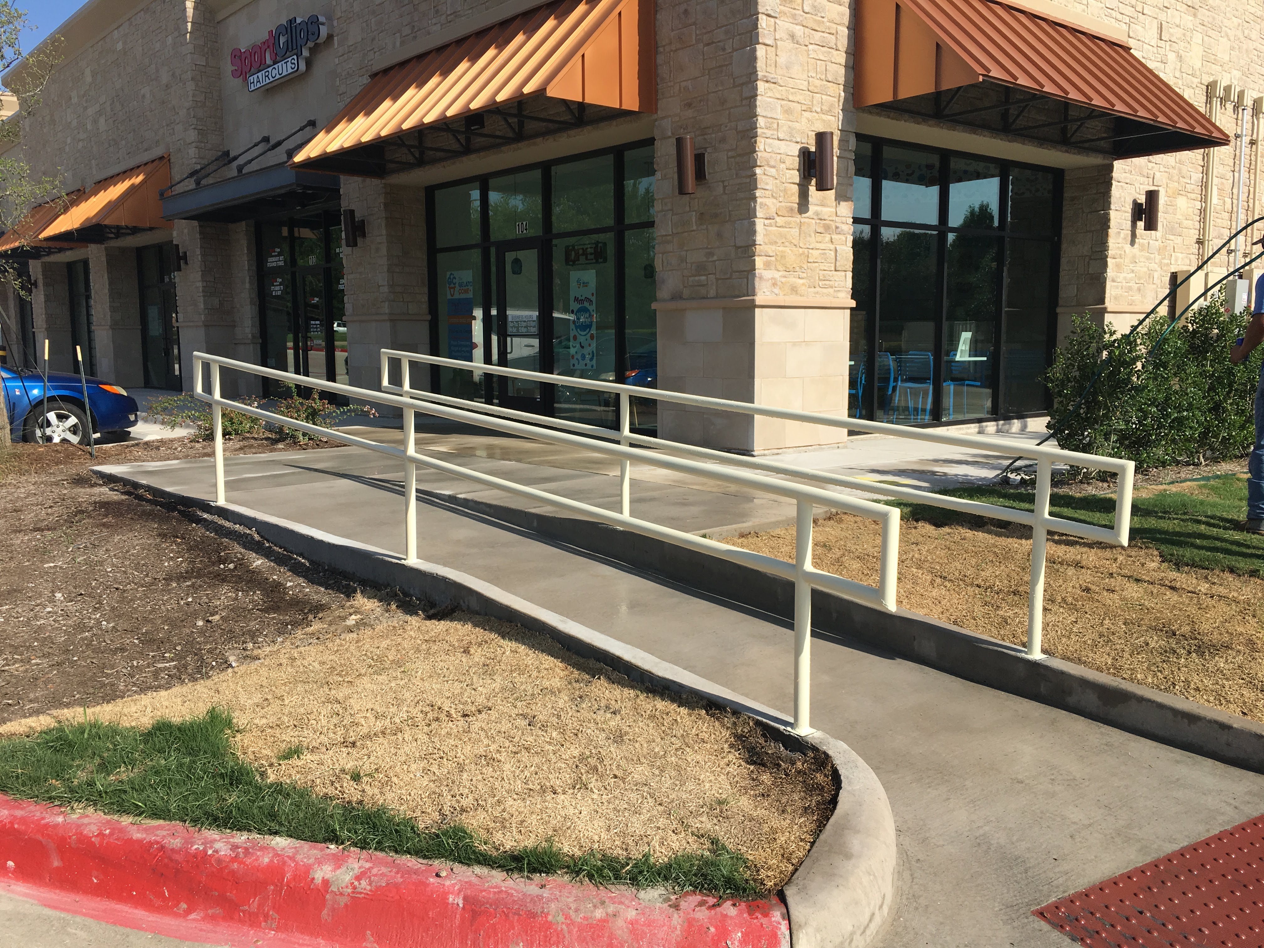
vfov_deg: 48.2
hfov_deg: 61.7
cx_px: 632
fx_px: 1059
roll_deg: -0.1
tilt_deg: -6.8
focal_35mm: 29
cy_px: 474
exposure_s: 1/1538
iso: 25
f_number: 2.2
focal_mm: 4.15
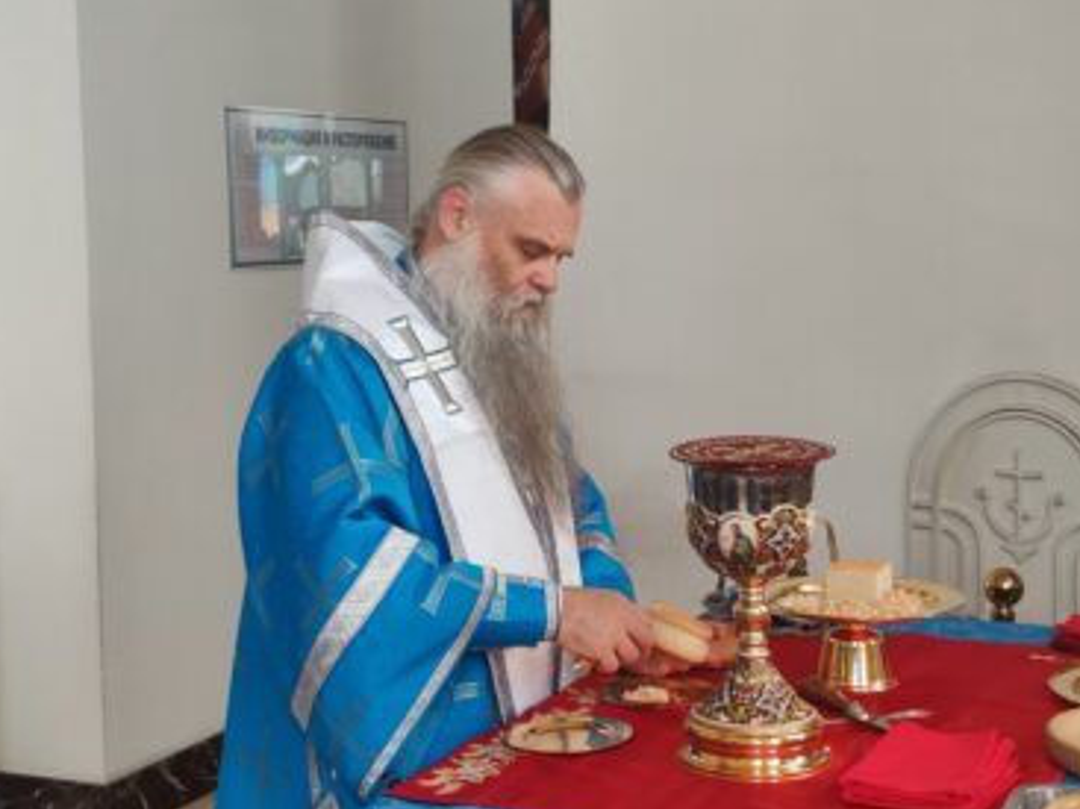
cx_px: 524
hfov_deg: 32.2
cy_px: 382
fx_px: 1871
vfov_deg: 24.4
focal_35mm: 60
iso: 250
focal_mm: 6.12
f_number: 1.9
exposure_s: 1/100
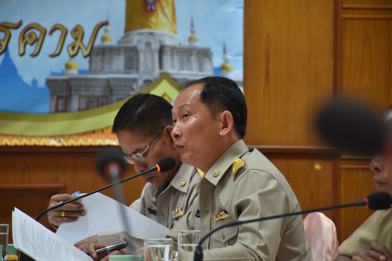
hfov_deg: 9.8
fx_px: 2286
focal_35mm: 210
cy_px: 130
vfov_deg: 6.5
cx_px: 196
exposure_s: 1/100
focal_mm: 140
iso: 1600
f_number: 5.6
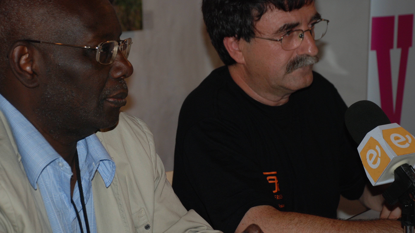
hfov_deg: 20.6
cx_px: 207
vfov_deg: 11.6
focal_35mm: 104
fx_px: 1144
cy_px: 119
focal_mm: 66
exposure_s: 1/60
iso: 320
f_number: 5.3
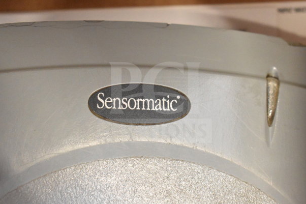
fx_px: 620
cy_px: 103
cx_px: 155
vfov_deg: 18.7
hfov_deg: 27.7
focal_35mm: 73
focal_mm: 48
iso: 9000
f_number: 5.3
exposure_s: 1/80
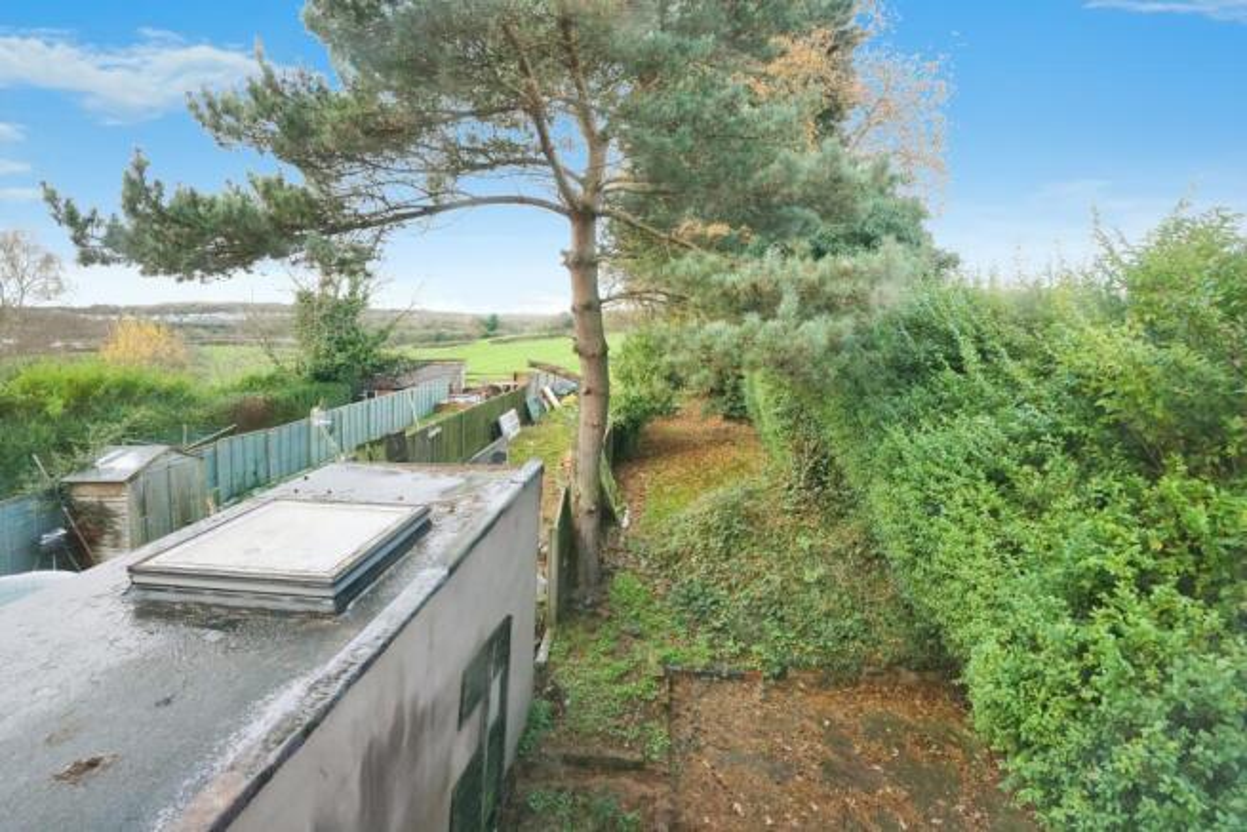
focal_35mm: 16
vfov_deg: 73.8
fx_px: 554
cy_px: 416
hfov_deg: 96.7
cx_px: 624
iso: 2500
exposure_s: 1/500
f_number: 7.1
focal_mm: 16
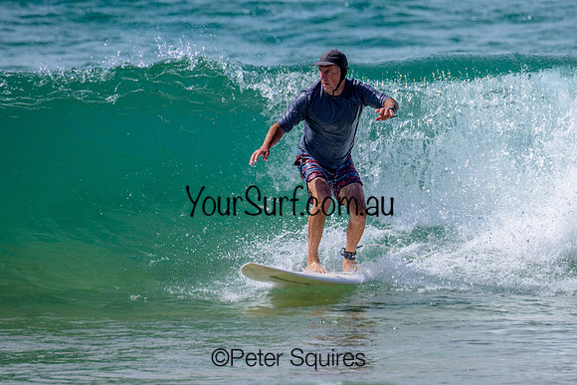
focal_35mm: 807
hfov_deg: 2.6
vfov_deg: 1.7
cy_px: 185
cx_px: 353
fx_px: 12944
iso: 800
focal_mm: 660
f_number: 11
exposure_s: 1/2000
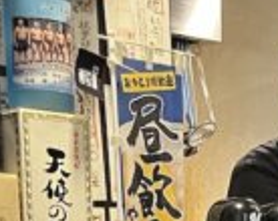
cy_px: 479
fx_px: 1134
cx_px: 447
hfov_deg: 13.0
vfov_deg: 10.1
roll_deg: -0.1
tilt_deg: -10.0
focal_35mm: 138
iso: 400
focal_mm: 5.1
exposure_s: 1/33
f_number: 1.6
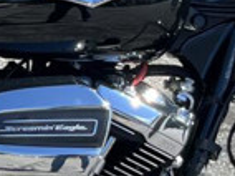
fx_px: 1328
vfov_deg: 7.5
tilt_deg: -13.6
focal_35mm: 196
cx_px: -170
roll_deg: -1.1
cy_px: 22
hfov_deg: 9.7
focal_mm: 5.1
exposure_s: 1/1086
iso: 50
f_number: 1.6
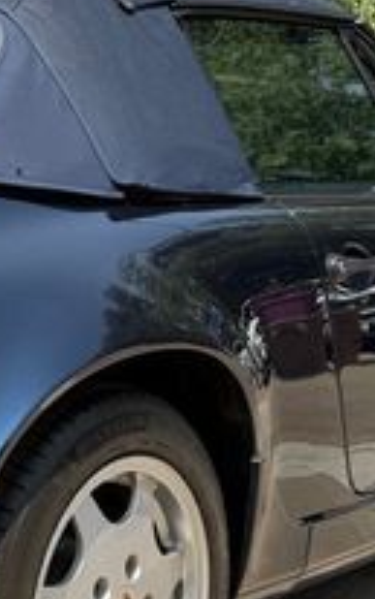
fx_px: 1290
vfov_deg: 25.8
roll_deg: +1.2
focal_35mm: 79
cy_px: 462
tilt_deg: -9.8
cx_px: -180
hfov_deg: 15.3
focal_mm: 6.76
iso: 80
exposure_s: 1/2611
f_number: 1.78
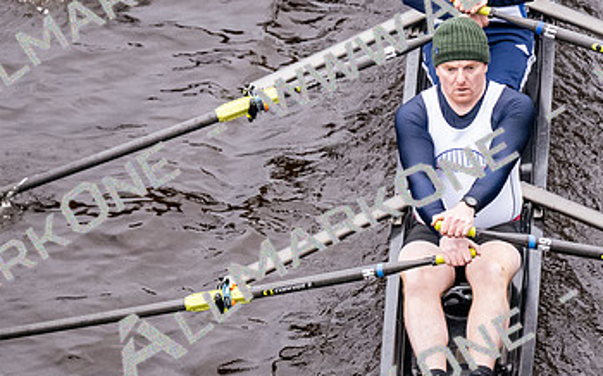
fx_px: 8324
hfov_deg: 4.1
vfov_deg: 2.6
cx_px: 467
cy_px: 122
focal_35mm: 507
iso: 4000
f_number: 2.8
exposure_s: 1/2000
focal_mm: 200
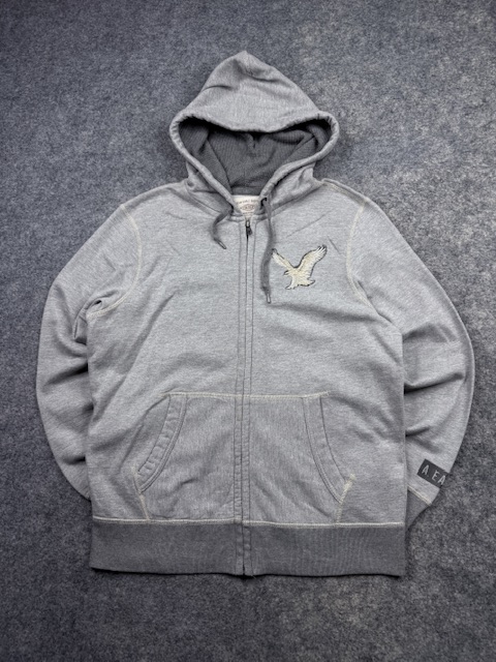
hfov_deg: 56.8
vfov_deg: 71.6
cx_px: 248
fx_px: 459
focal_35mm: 24
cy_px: 331
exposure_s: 1/252
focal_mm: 6.76
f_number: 1.78
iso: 64
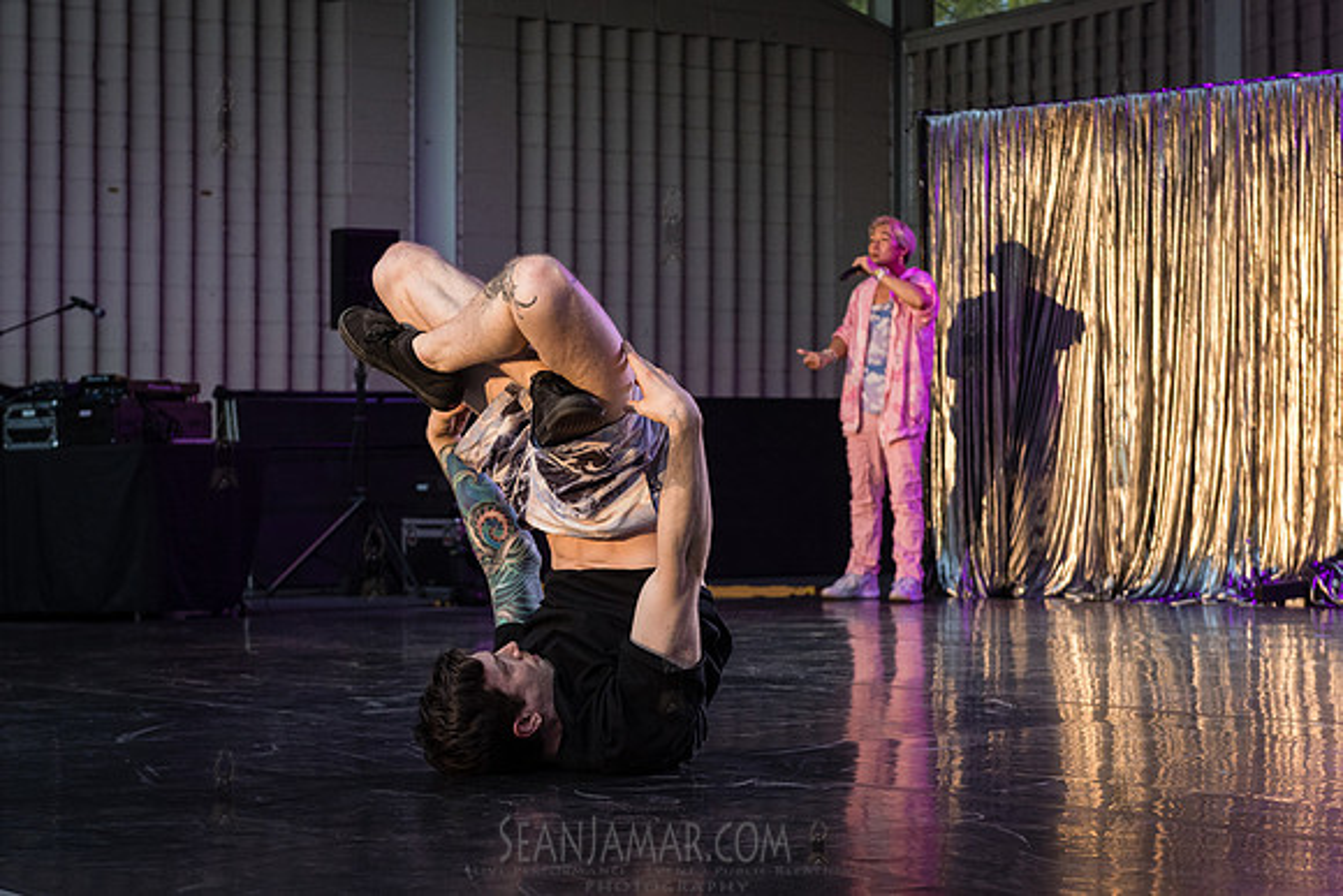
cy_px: 500
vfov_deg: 19.1
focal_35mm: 72
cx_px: 634
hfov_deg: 28.2
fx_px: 2668
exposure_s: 1/320
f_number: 4
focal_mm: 58
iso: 2000
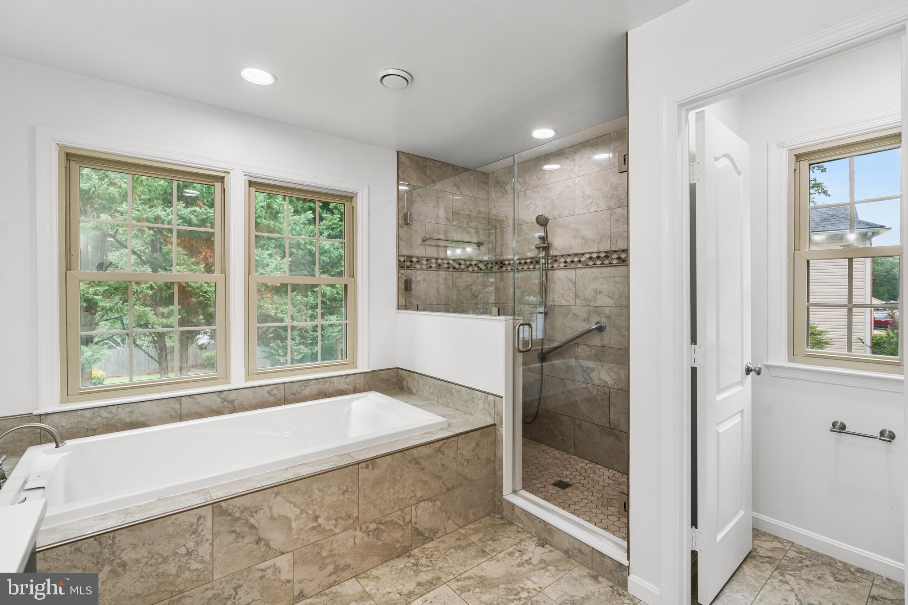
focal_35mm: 16
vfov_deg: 73.8
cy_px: 302
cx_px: 454
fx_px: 404
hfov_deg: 96.7
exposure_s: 1/60
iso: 640
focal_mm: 16
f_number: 6.3
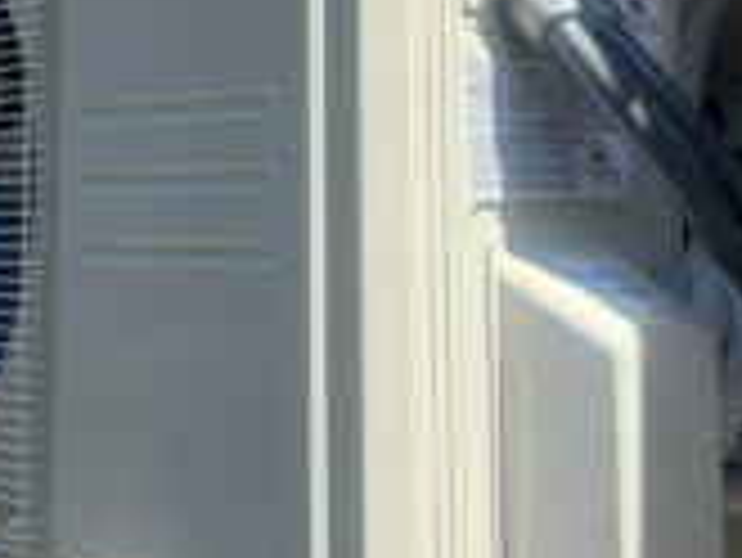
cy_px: 32
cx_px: 220
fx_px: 1587
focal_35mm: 74
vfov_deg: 19.5
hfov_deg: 26.1
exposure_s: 1/2506
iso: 80
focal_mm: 6.76
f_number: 1.78
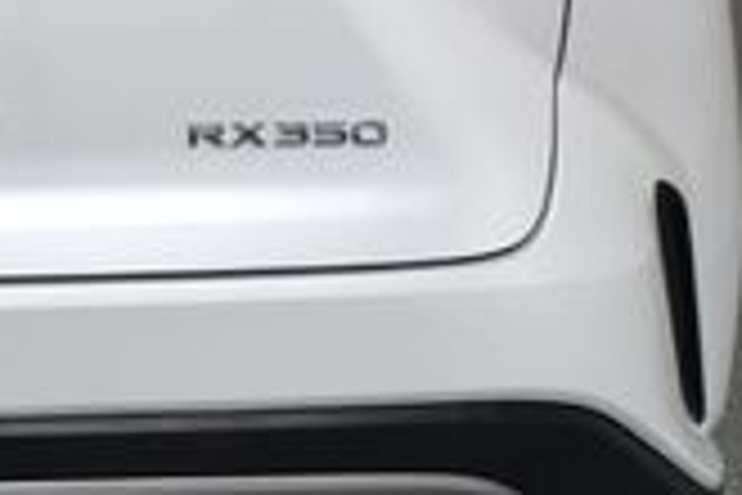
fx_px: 3833
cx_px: -270
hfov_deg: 10.8
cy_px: 14
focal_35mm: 186
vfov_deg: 7.4
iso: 100
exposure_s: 1/160
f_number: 13
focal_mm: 32
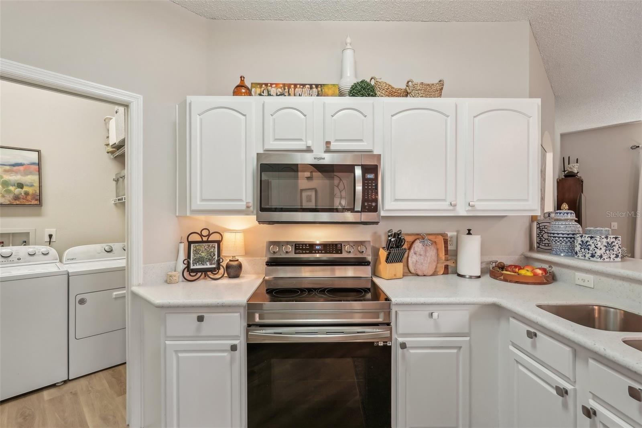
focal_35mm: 16
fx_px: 285
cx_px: 321
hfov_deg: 96.7
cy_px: 214
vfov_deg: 73.7
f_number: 8
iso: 400
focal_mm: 16
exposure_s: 1/8
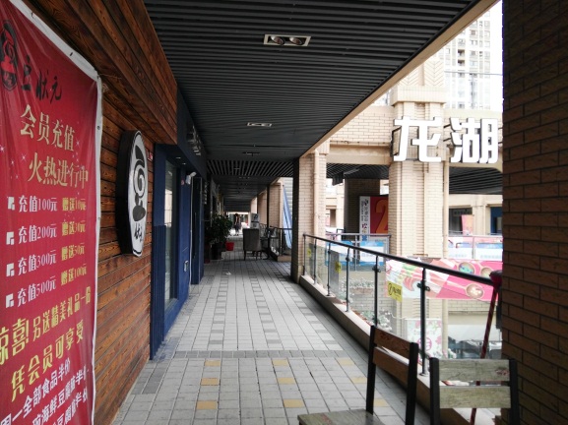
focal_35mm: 28
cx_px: 284
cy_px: 212
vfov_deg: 49.7
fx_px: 459
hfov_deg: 63.5
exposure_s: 1/214
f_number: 2
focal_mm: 2.96
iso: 64
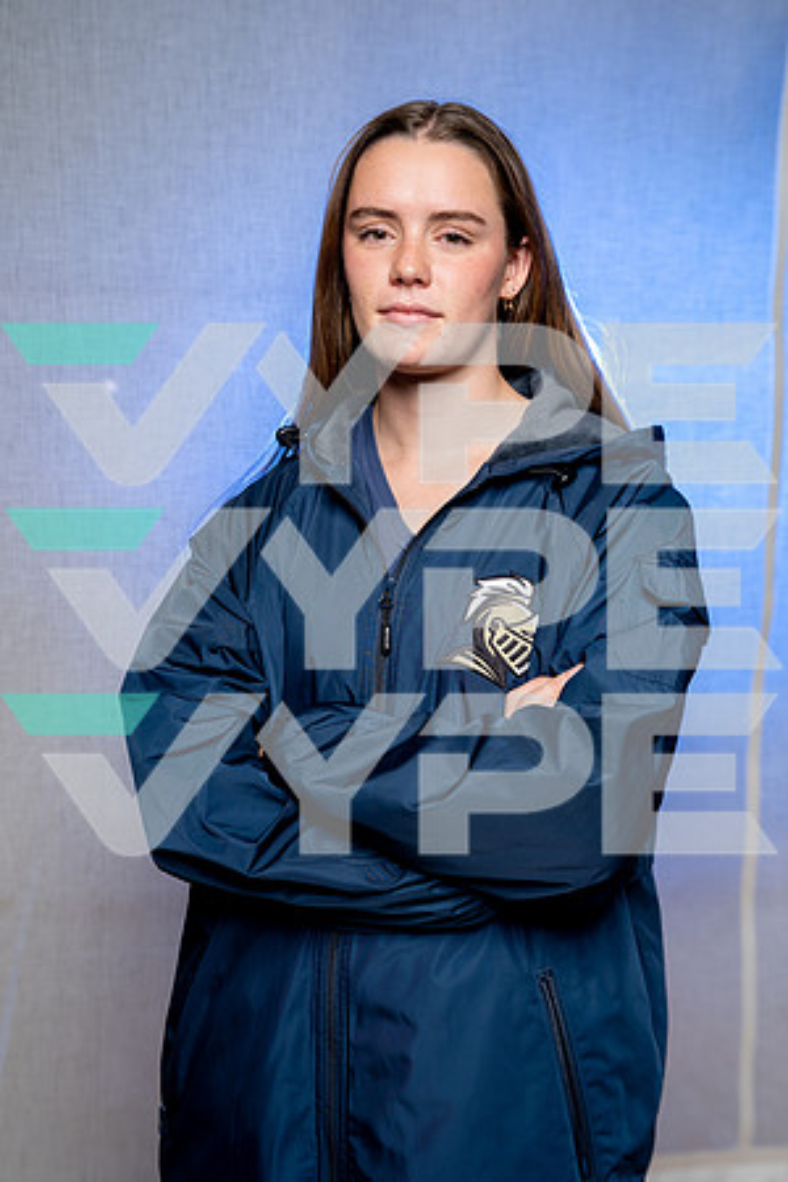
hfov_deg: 30.5
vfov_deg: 44.5
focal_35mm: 44
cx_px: 394
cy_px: 591
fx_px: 1445
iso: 100
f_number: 4.5
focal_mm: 44
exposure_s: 1/250
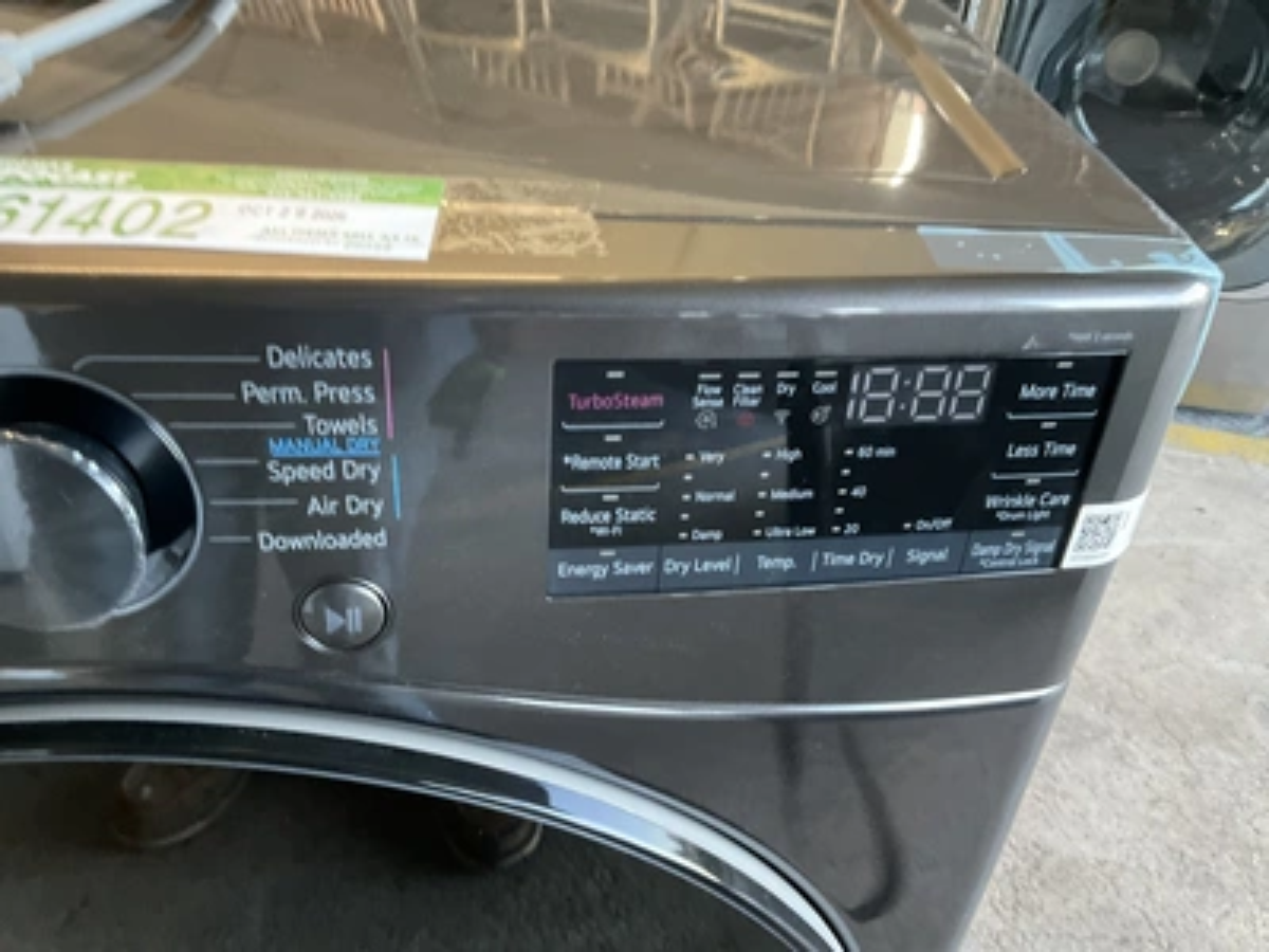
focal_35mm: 29
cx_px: 634
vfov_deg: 48.2
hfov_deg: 61.7
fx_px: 1063
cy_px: 476
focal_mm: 3
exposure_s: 1/30
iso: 250
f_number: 1.8
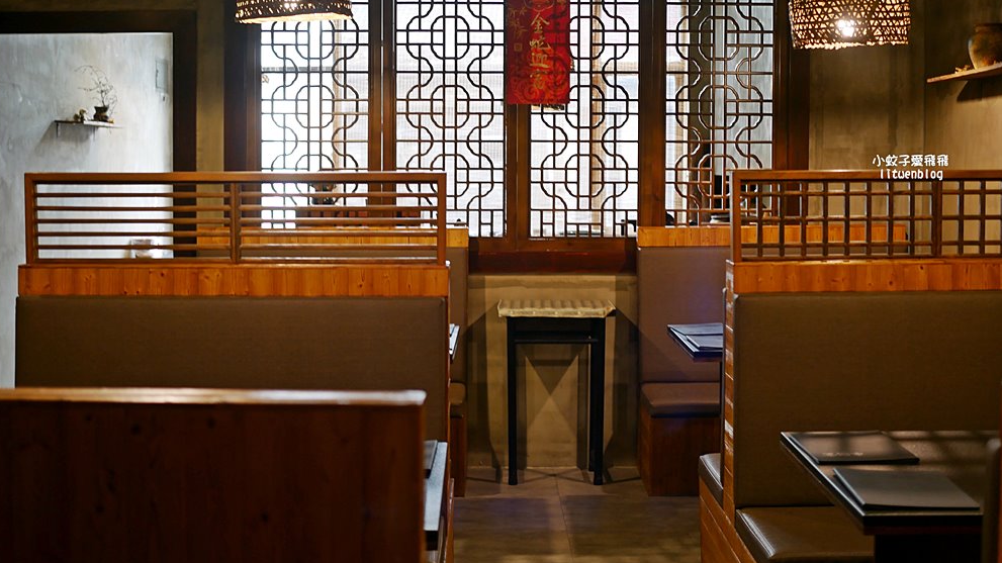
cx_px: 498
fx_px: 1461
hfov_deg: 37.9
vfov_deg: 21.8
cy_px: 218
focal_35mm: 55
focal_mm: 25
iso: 250
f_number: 1.8
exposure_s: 1/60
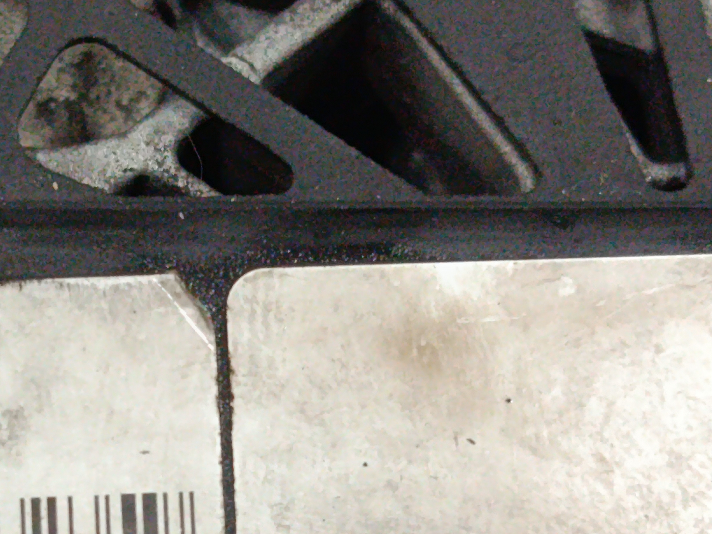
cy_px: 362
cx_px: 175
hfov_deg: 15.3
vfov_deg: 11.6
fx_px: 2633
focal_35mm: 128
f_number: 1.7
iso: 717
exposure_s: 1/50
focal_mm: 5.24
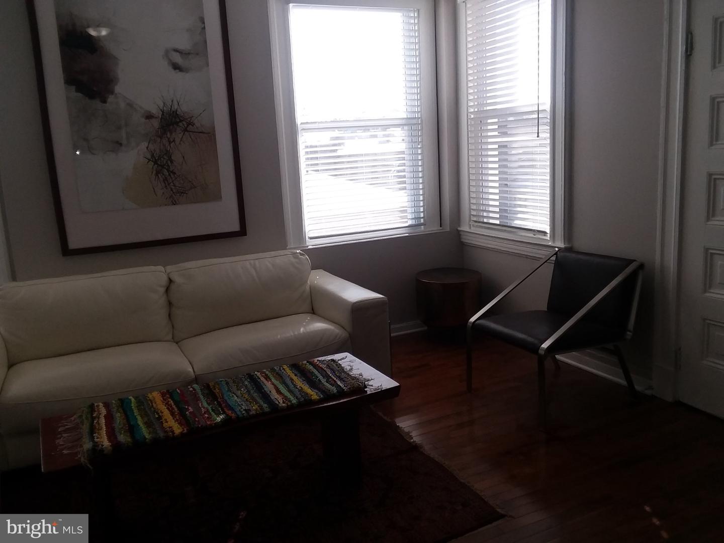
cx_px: 362
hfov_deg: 61.6
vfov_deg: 48.3
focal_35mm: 29
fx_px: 607
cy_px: 272
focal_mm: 2.47
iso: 40
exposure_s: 1/353
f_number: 1.9
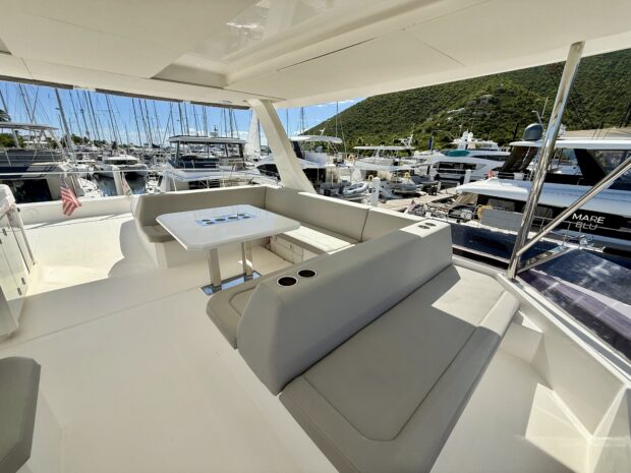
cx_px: 316
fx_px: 255
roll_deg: -2.2
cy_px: 236
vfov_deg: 85.7
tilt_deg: -17.6
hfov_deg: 102.1
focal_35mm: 14
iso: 50
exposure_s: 1/2611
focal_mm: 2.22
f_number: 2.2
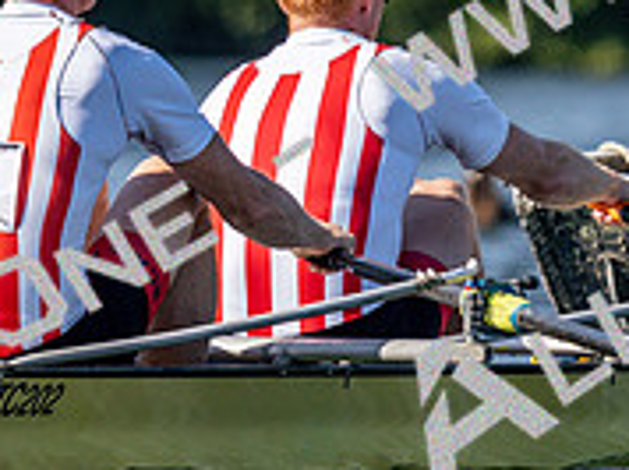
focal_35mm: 1452
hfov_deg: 1.4
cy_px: 171
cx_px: 113
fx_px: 26348
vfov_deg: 1.0
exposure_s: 1/1600
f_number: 6.3
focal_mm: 463
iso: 320
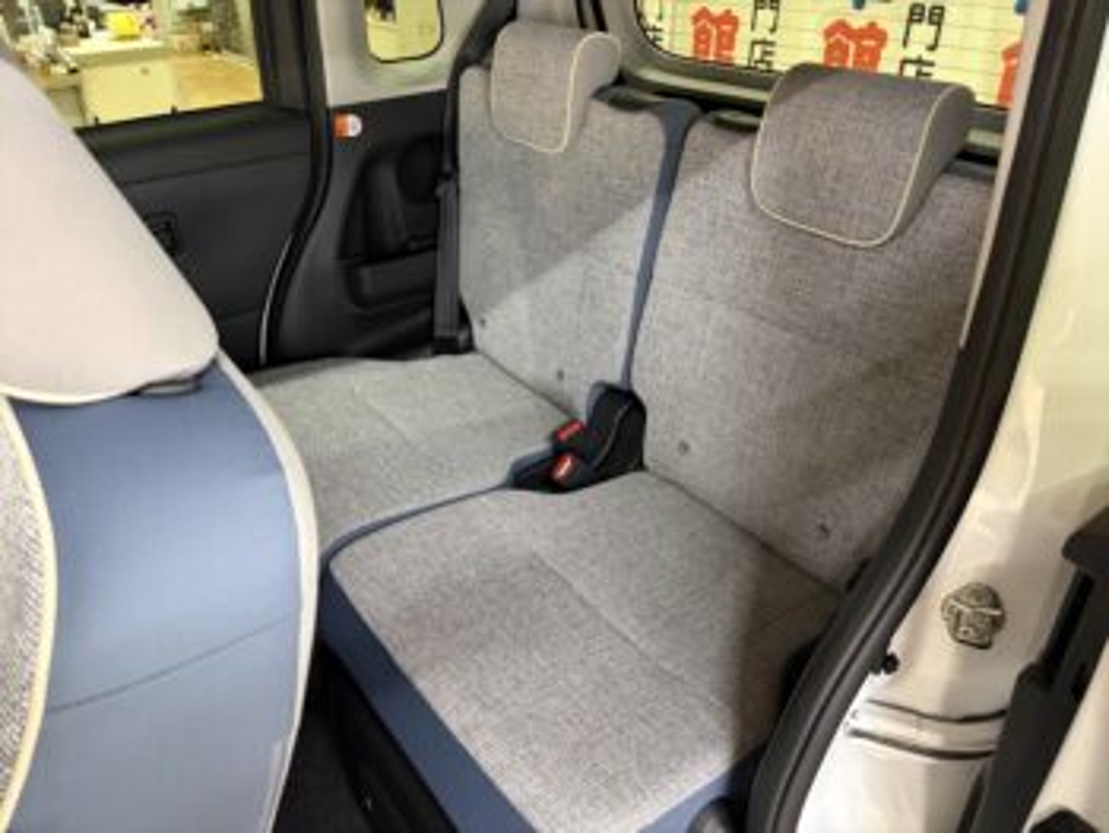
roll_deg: +1.1
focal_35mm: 26
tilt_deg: -27.7
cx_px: 554
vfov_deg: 53.1
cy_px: 416
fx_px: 834
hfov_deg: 67.3
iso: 400
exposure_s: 1/33
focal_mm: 5.96
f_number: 1.6
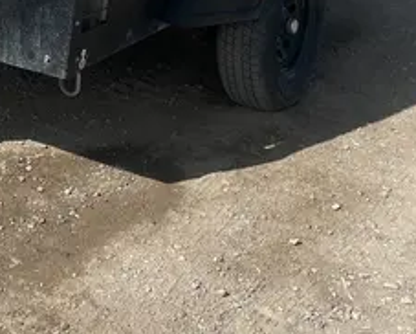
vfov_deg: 17.8
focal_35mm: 82
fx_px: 1010
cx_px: -7
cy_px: -72
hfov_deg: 22.3
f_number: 1.6
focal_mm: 4.2
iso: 50
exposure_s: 1/5291
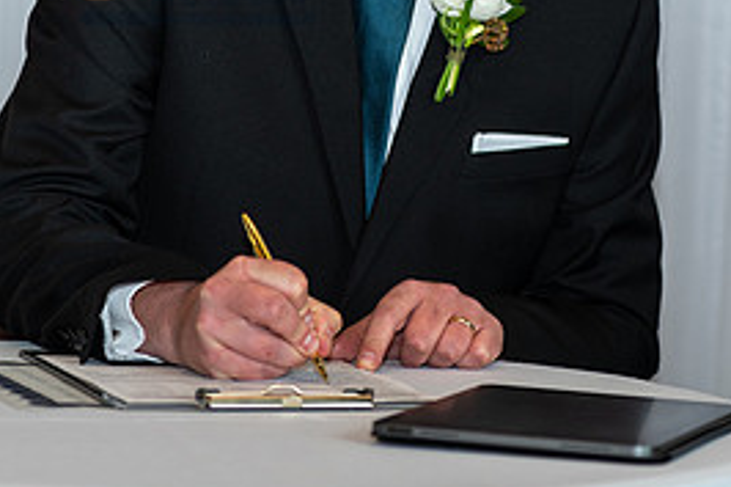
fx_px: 3754
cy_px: -123
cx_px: 369
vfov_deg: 7.3
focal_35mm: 185
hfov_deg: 11.1
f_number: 4
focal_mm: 70
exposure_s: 1/160
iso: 125
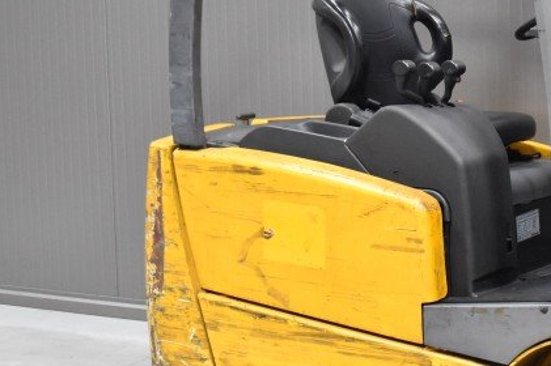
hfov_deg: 20.1
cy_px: 114
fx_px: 1505
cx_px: 552
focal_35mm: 98
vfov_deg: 13.9
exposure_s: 1/40
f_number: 4.5
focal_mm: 23
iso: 1600
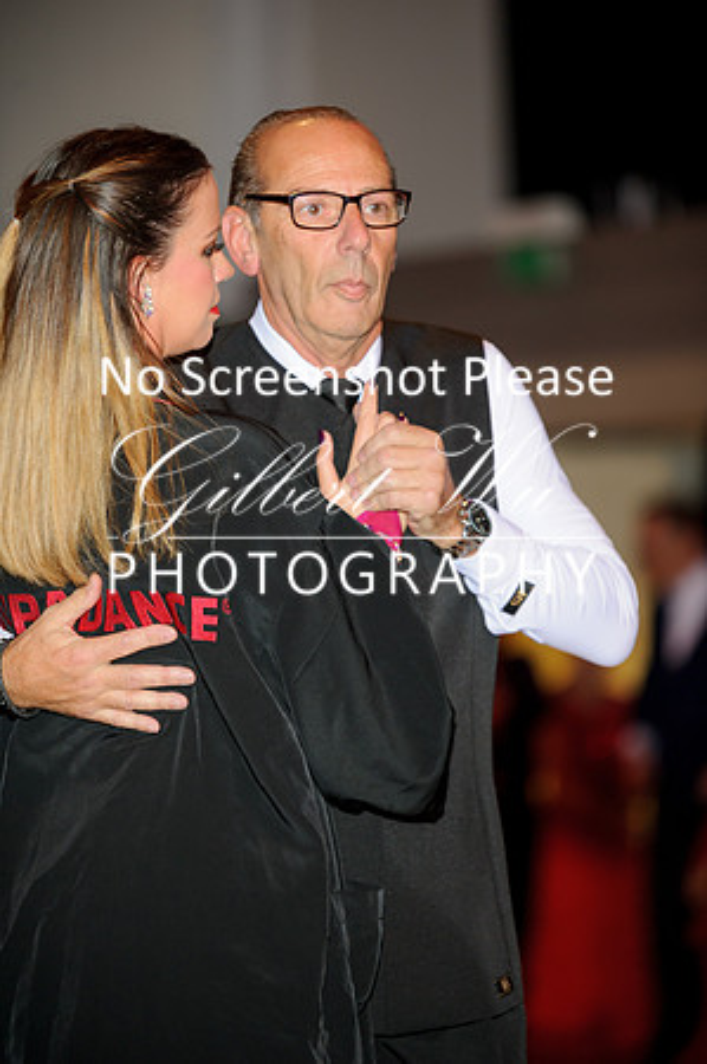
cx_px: 354
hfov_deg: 6.9
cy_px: 532
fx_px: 5905
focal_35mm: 200
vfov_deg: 10.3
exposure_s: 1/250
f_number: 2.8
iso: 640
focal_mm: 200
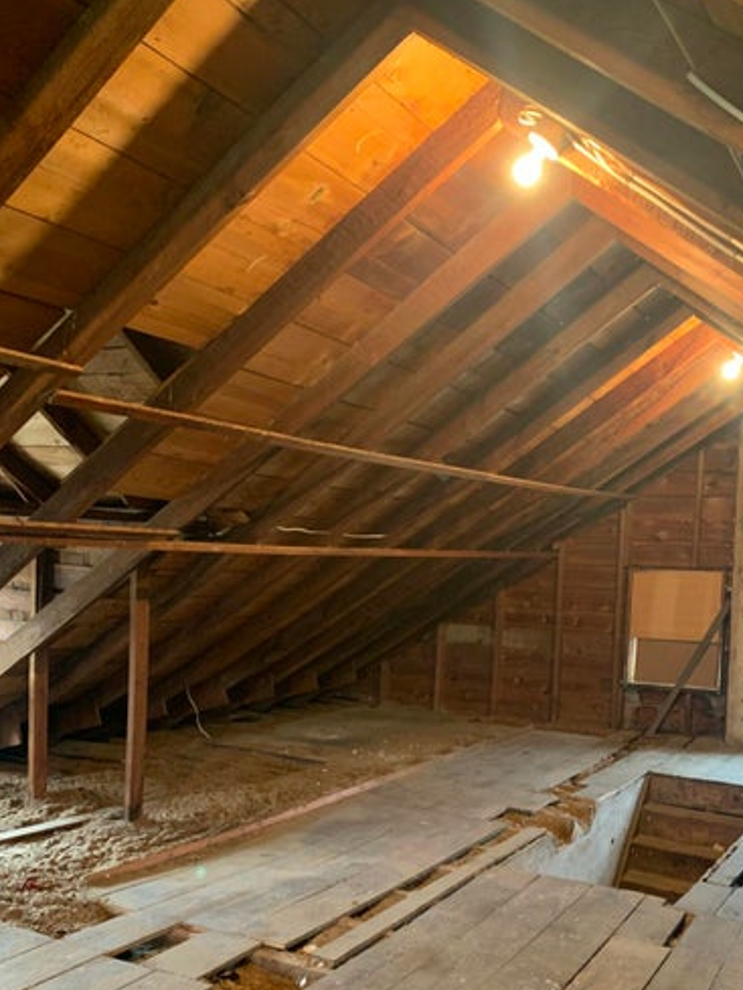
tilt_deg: -1.9
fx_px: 973
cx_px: 466
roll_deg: -1.8
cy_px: 630
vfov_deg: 53.2
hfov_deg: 41.5
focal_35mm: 34
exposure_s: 1/30
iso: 500
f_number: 1.8
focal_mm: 4.25
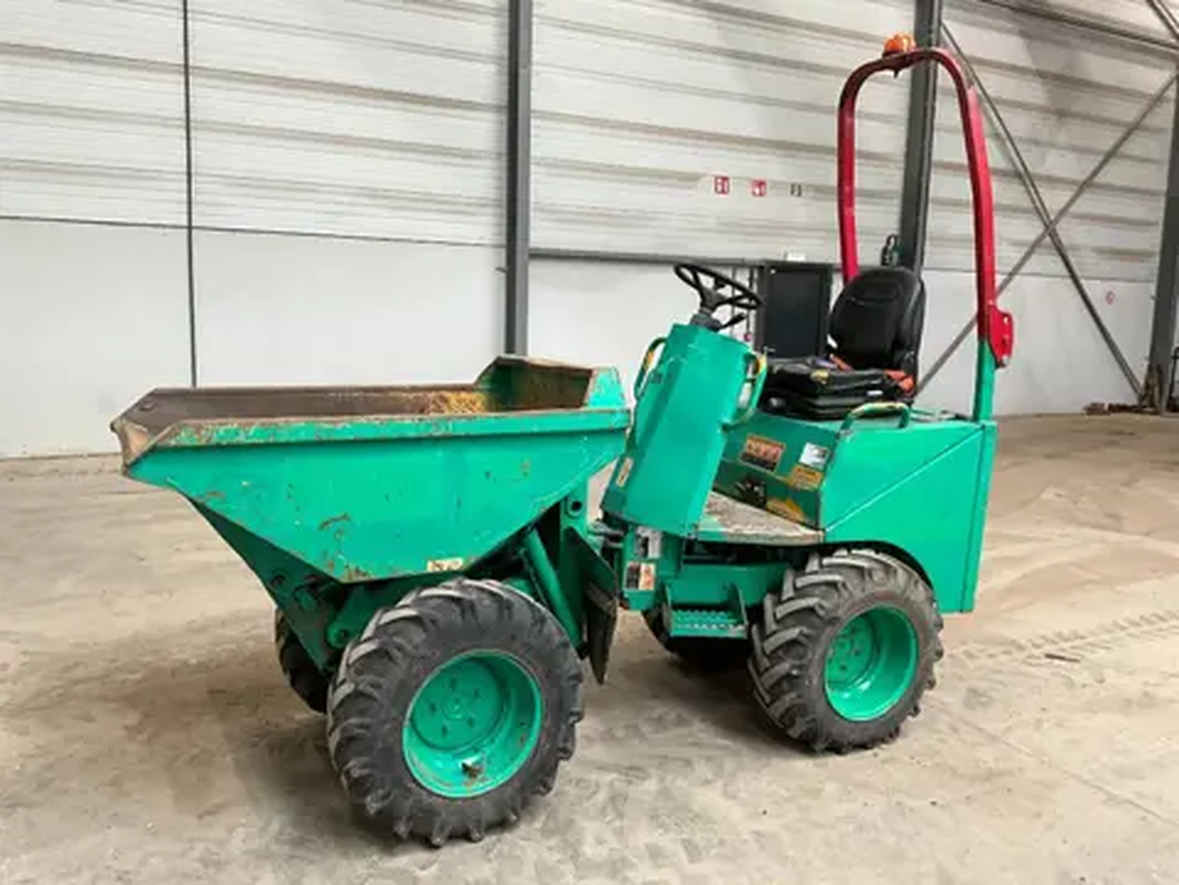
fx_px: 988
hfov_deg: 61.7
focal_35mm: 29
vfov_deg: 48.2
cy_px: 442
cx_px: 590
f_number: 1.8
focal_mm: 3
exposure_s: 1/60
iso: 100
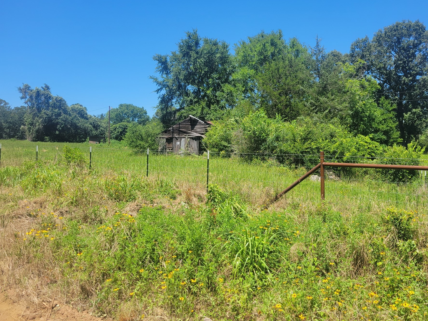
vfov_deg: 46.7
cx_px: 243
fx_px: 371
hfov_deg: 59.7
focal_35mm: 30
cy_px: 138
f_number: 1.8
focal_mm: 5.4
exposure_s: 1/1723
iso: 40
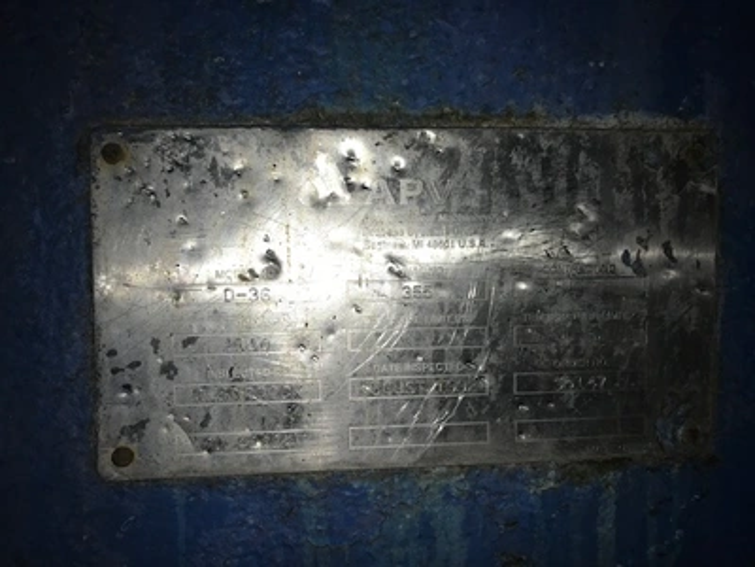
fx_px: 611
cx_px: 378
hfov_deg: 63.4
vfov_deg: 49.7
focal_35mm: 28
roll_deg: +1.6
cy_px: 284
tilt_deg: -3.6
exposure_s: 1/643
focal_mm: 3.99
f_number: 1.8
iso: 20
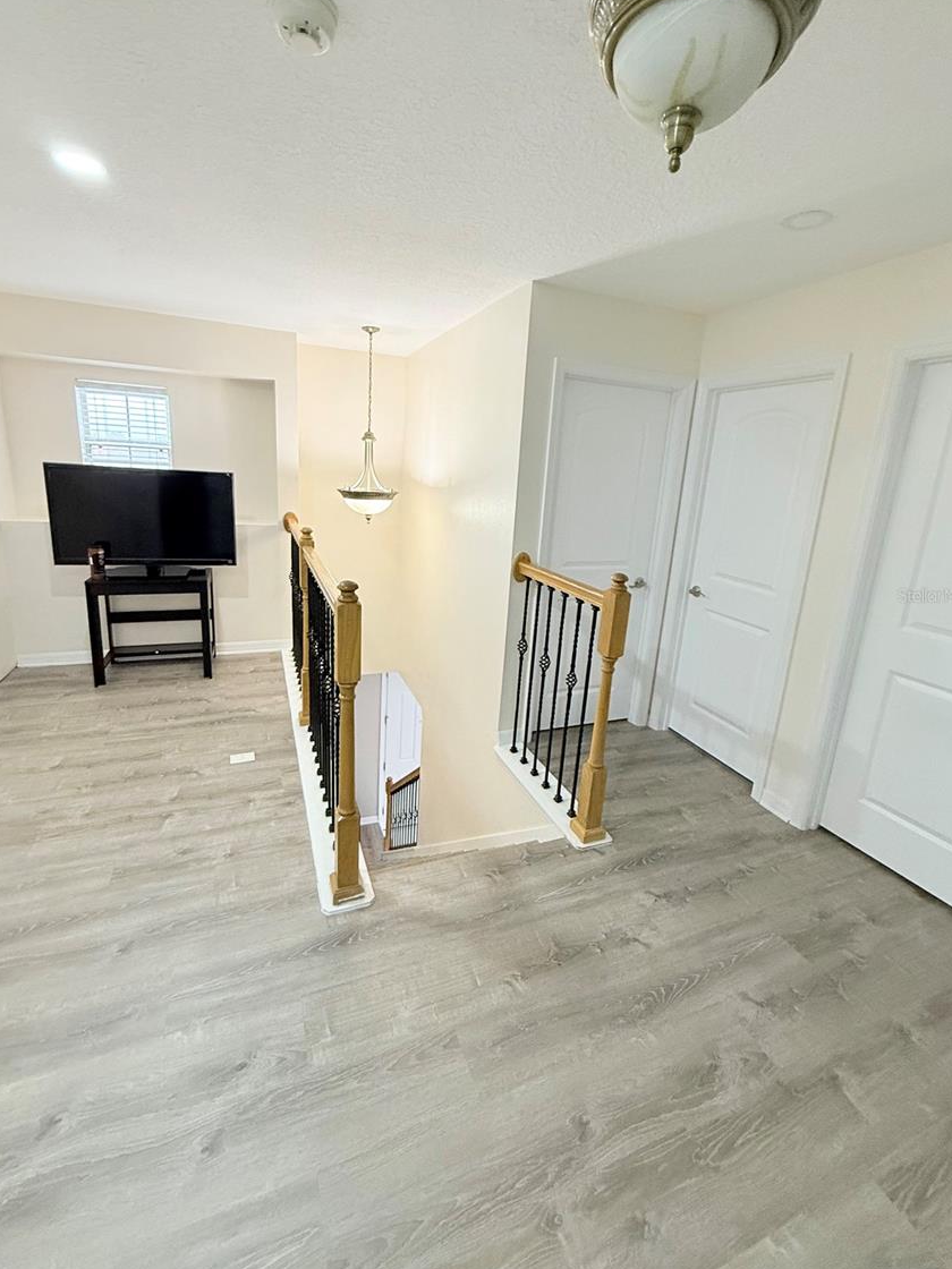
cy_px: 595
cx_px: 468
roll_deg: -3.8
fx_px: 550
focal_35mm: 15
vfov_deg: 98.0
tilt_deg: -12.6
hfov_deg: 81.7
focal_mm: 2.22
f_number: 2.2
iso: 250
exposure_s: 1/60
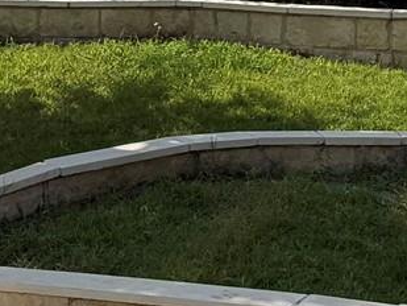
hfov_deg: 12.4
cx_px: 271
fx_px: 1870
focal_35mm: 159
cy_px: -303
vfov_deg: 8.8
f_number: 1.78
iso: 100
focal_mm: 6.76
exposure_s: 1/9091
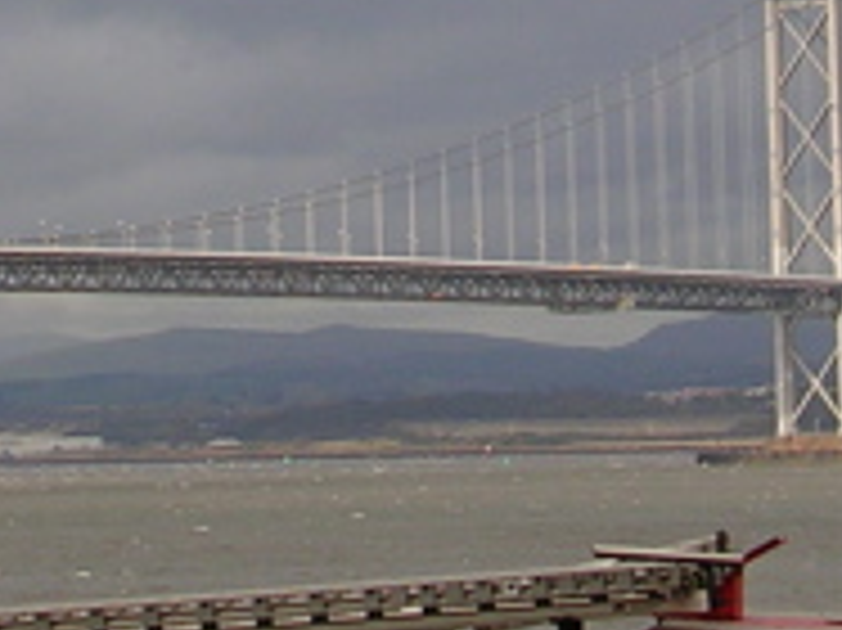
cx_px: 248
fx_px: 6320
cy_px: -320
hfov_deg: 7.6
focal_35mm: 260
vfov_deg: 5.7
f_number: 3.9
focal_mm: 11.5
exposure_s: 1/329
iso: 50
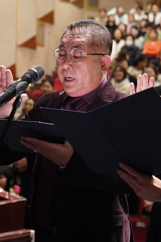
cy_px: 80
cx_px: 115
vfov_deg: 14.1
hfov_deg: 9.4
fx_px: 973
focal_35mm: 145
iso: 5000
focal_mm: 70
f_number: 4
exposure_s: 1/160
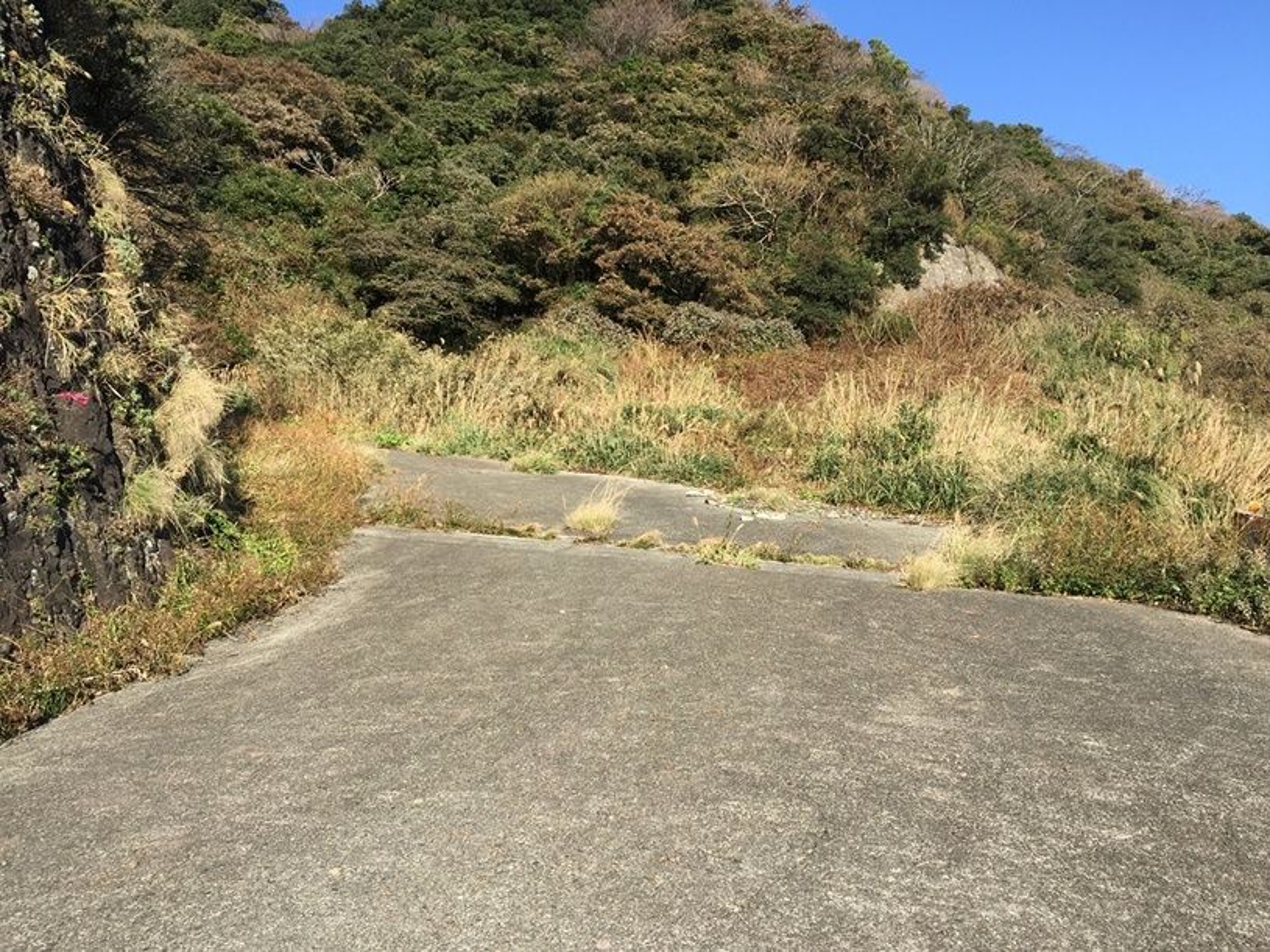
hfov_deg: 61.7
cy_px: 476
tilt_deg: +1.1
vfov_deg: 48.2
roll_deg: +1.0
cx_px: 635
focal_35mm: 29
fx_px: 1064
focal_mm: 4.15
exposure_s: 1/989
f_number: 2.2
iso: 32
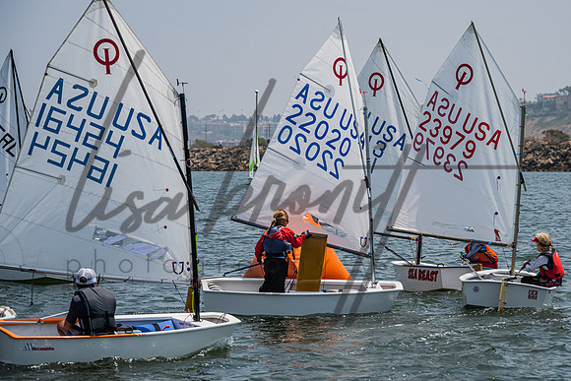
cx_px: 338
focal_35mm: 137
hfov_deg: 14.9
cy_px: 178
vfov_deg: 10.0
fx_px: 2177
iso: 320
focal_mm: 115
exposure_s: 1/2500
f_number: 6.7
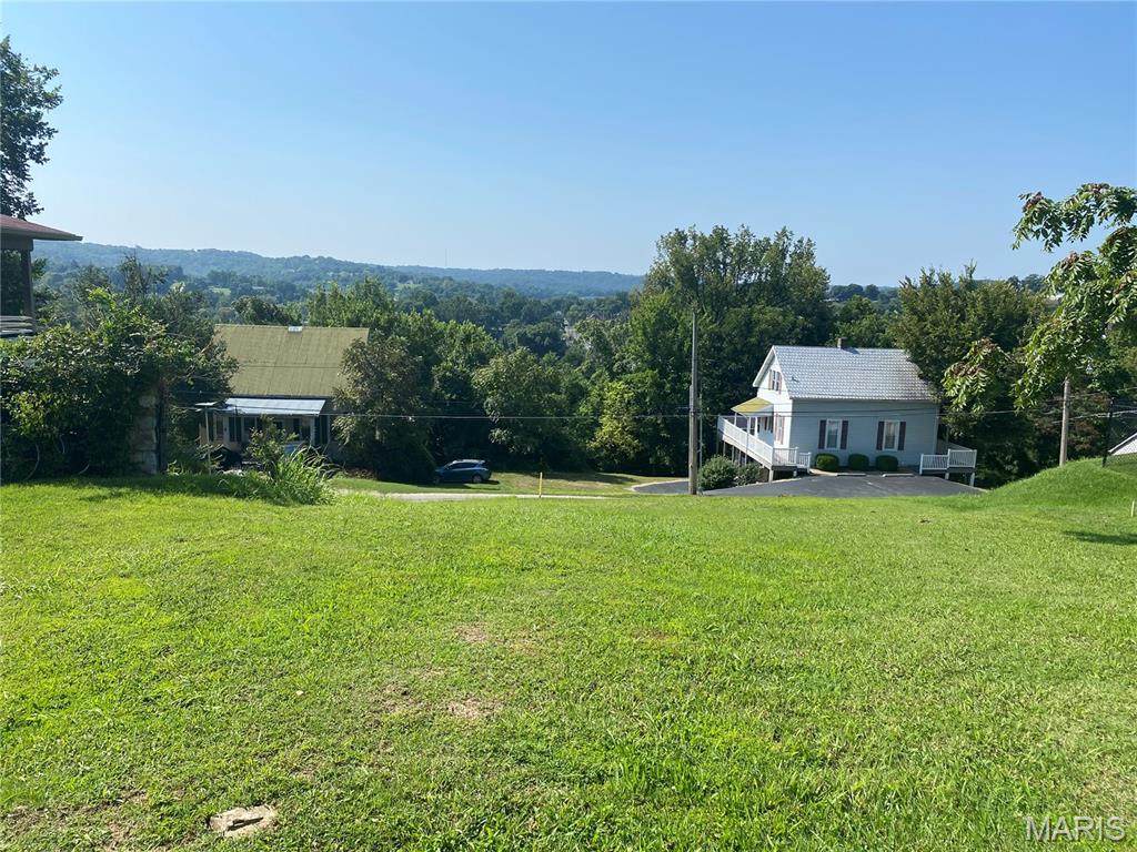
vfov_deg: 53.1
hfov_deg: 67.3
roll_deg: -2.5
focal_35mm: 26
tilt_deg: -10.4
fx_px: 854
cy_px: 426
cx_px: 568
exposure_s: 1/3300
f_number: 1.8
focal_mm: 4.25
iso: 32
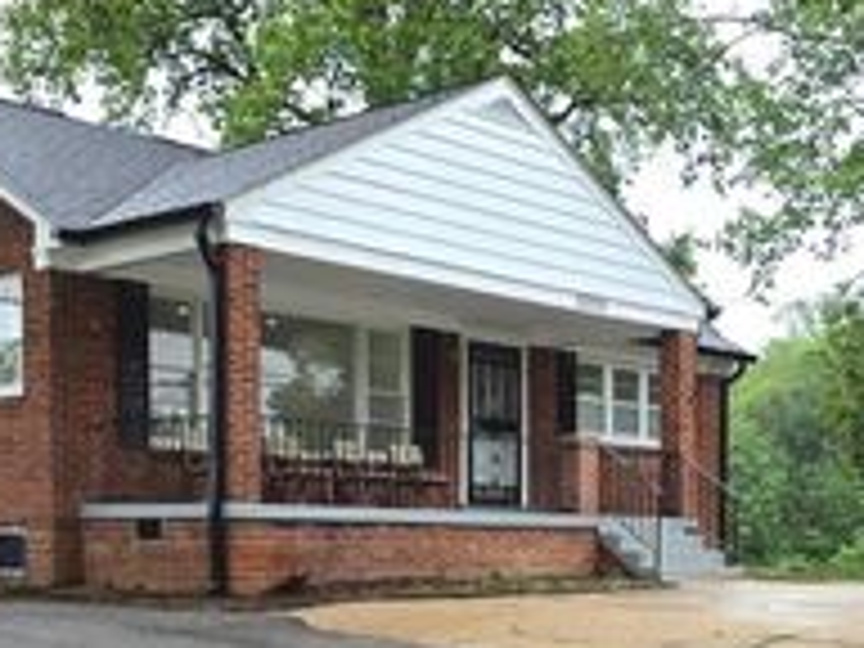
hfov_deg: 31.5
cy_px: 605
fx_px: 1498
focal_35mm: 60
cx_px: 670
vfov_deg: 23.6
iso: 80
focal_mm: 6.3
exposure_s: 1/1429
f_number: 1.7
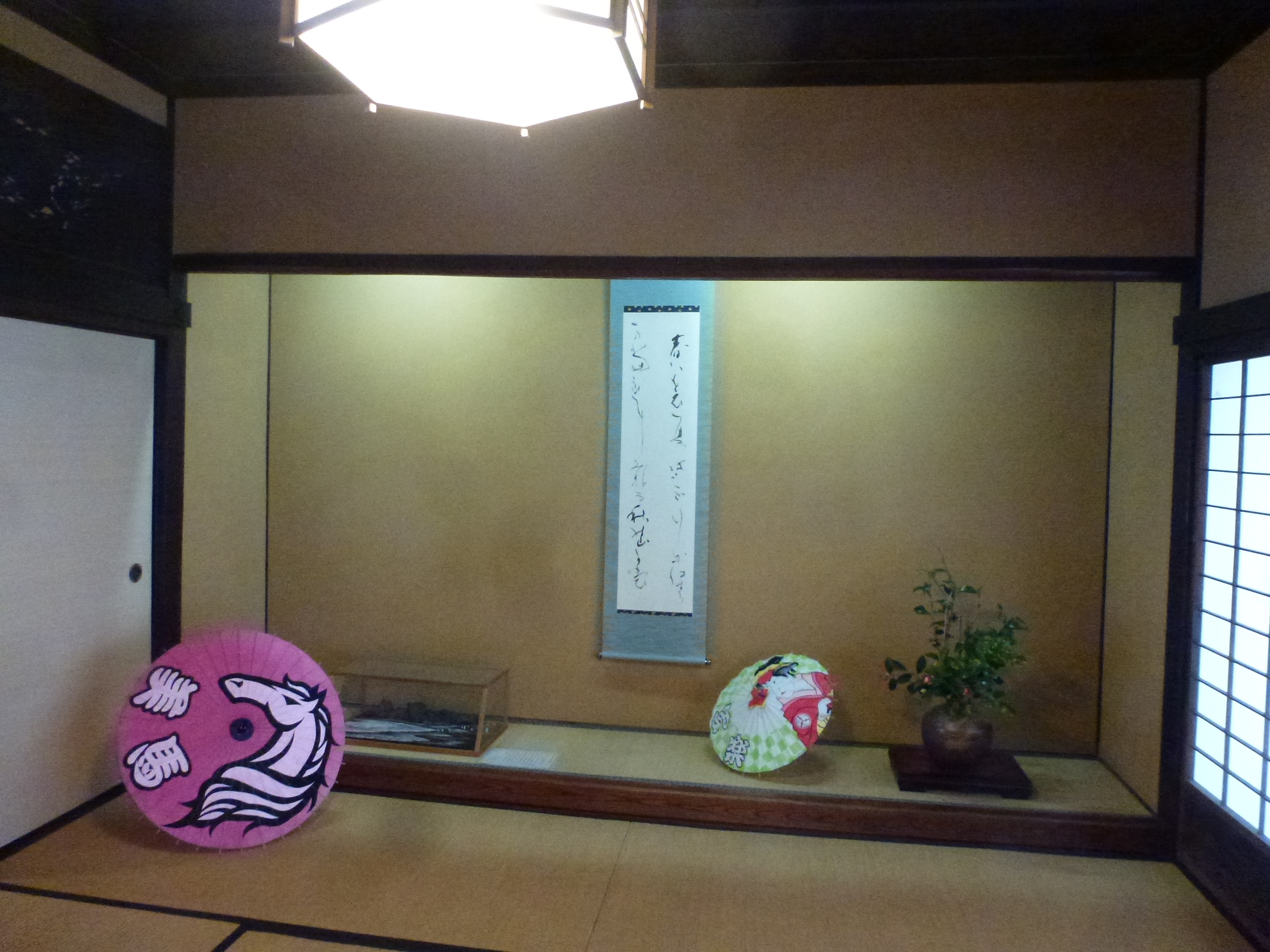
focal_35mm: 24
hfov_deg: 71.6
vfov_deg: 56.8
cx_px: 635
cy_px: 476
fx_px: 881
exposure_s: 1/40
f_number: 3.3
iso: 800
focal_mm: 4.3
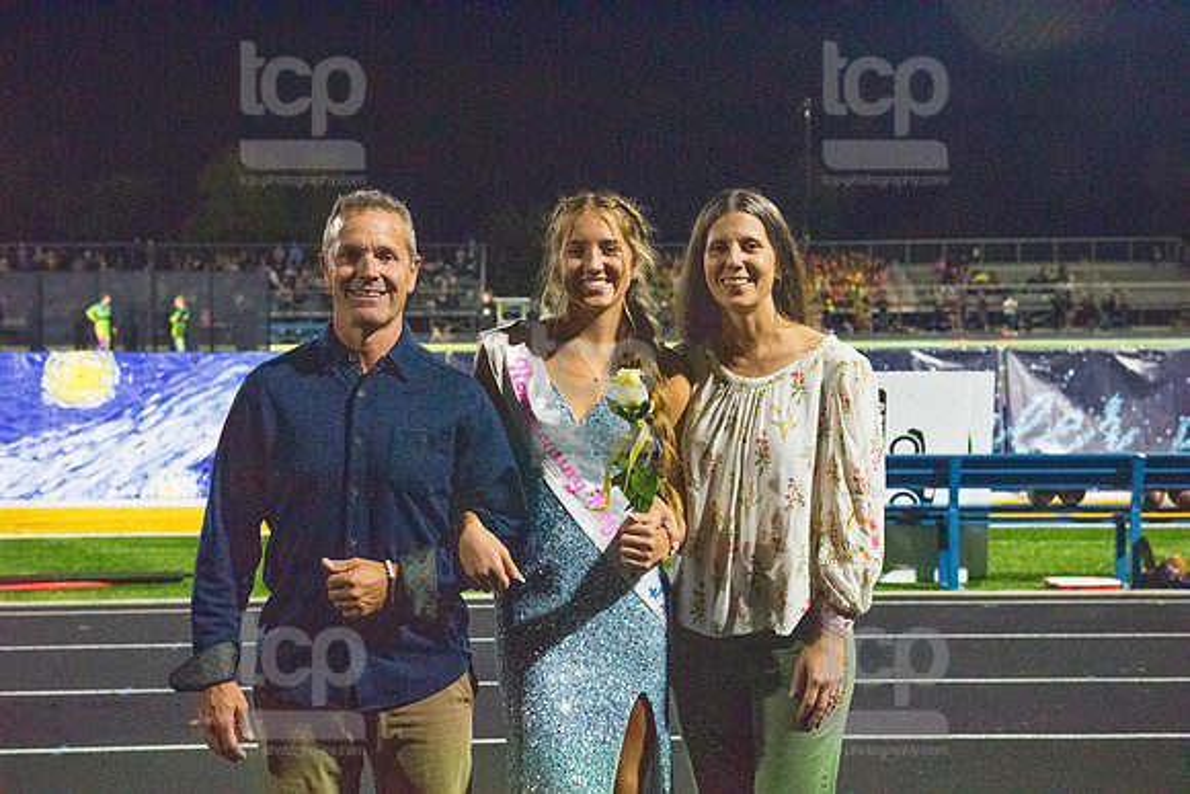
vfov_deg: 23.4
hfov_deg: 34.5
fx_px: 1918
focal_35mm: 58
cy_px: 397
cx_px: 595
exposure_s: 1/500
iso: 8000
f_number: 5
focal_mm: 58
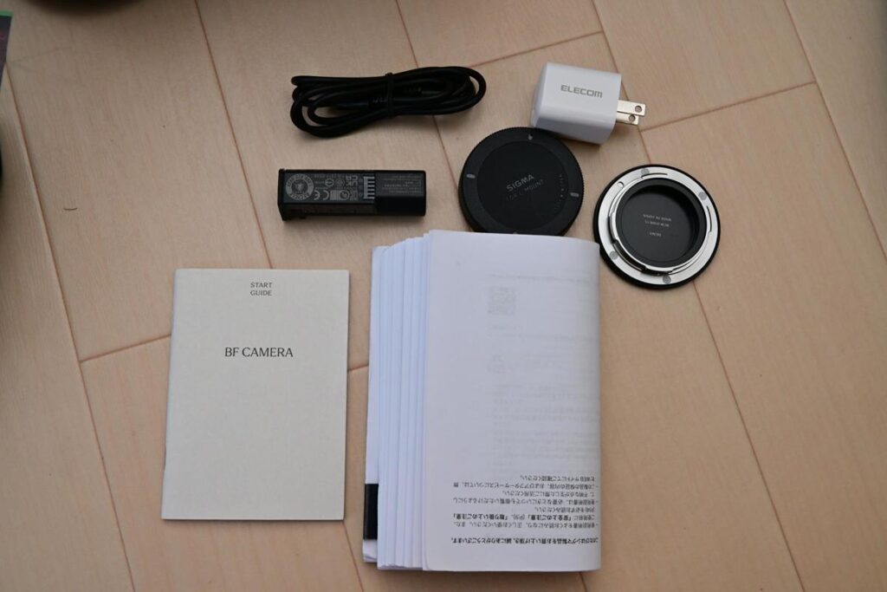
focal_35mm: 36
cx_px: 444
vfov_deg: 36.9
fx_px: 887
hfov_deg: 53.1
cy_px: 296
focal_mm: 24
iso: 800
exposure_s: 1/60
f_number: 8
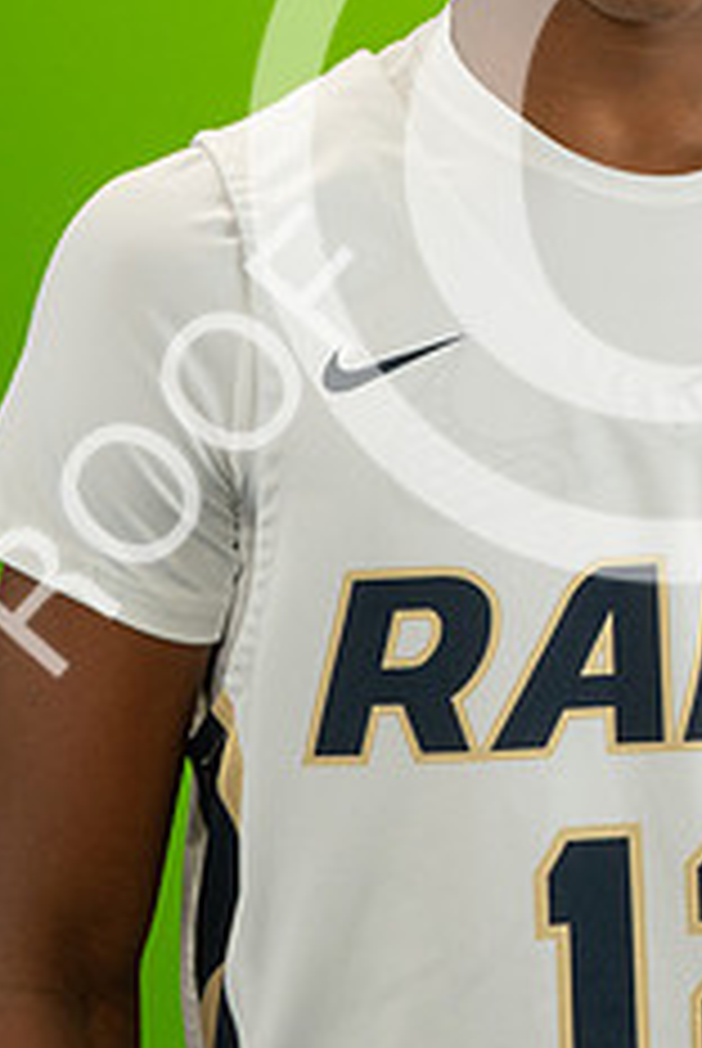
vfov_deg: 12.2
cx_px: 744
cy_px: 139
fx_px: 4870
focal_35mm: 167
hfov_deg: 8.2
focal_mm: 53
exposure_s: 1/60
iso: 800
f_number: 20
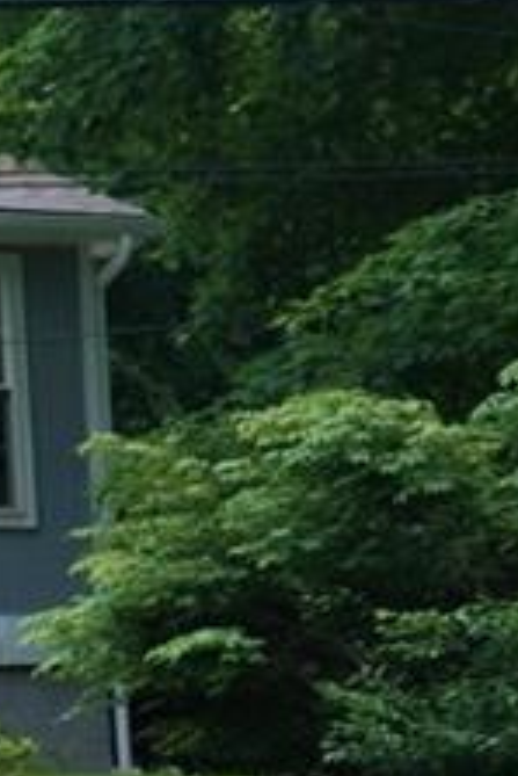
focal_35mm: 202
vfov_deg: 10.2
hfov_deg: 6.2
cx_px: -1112
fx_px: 4353
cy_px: 494
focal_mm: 29
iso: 100
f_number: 5.6
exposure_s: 1/250
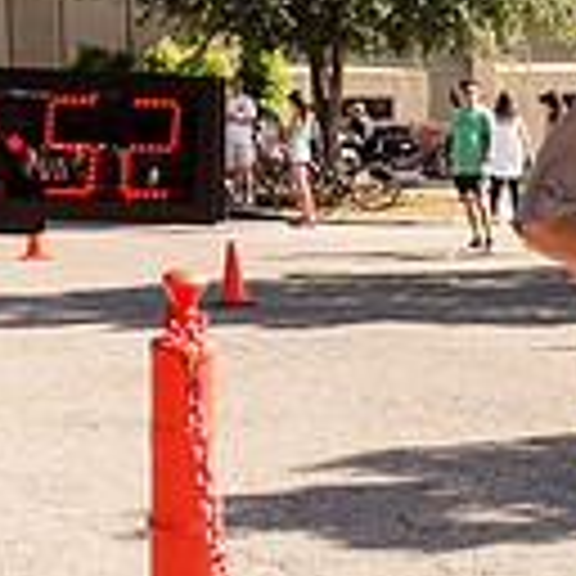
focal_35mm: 92
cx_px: 648
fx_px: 1732
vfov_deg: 18.9
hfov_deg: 18.1
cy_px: 324
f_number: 5
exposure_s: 1/1600
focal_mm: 16
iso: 640
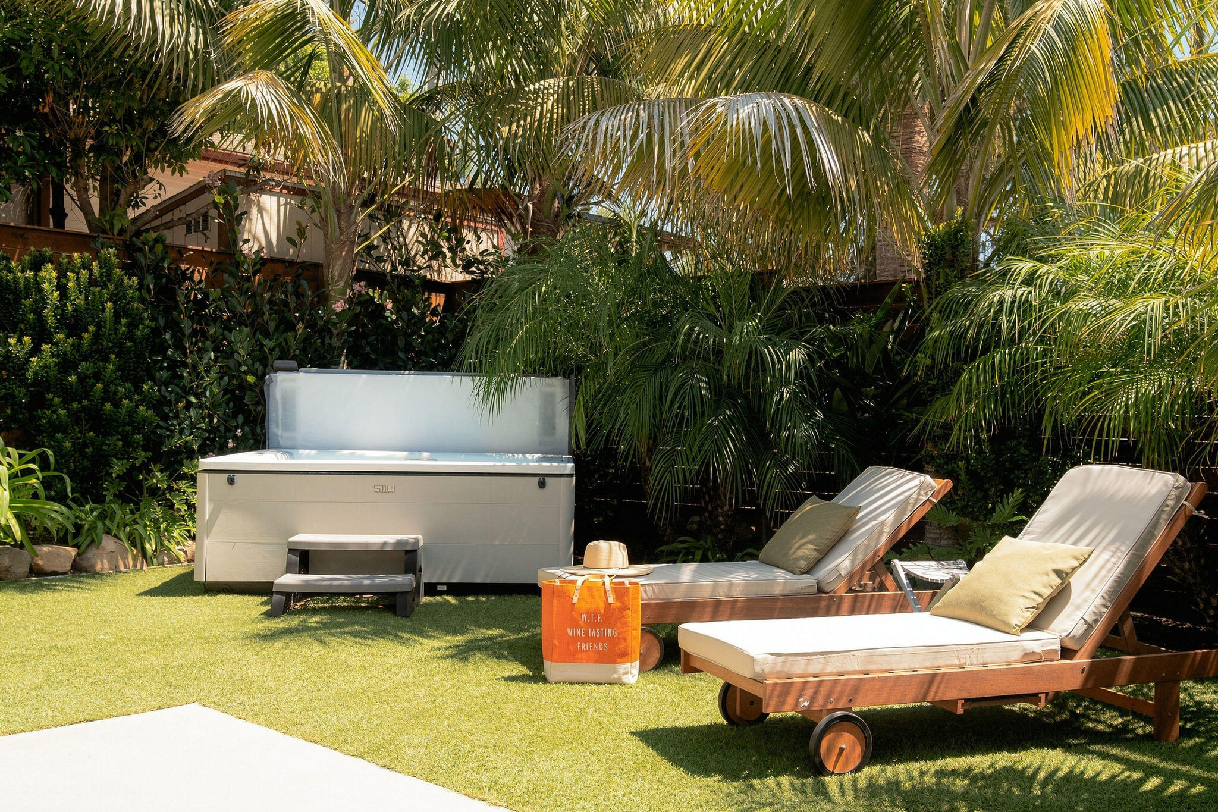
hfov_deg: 55.8
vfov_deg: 38.9
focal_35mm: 34
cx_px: 609
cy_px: 406
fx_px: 1150
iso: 640
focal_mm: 34
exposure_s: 1/320
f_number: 7.1
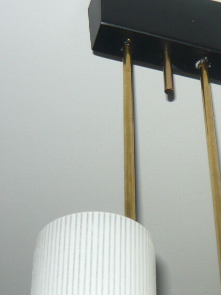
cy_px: 266
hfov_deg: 15.4
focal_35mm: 93
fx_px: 792
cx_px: 258
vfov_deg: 20.6
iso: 100
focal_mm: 5.5
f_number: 2.8
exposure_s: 1/30
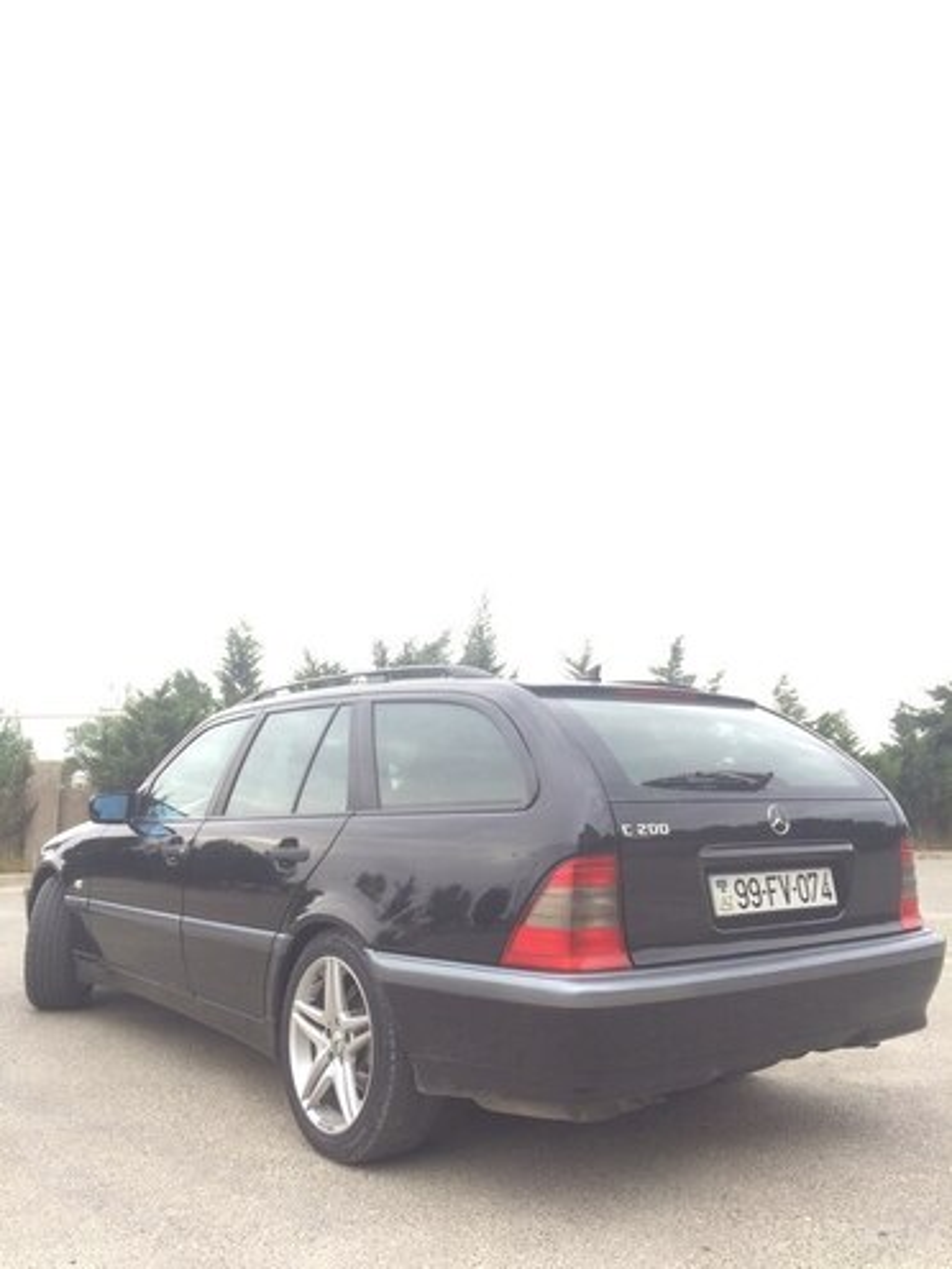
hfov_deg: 48.2
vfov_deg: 61.7
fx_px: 1063
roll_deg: +2.1
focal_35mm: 29
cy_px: 634
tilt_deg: +8.9
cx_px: 476
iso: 50
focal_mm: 4.15
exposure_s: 1/100
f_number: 2.2
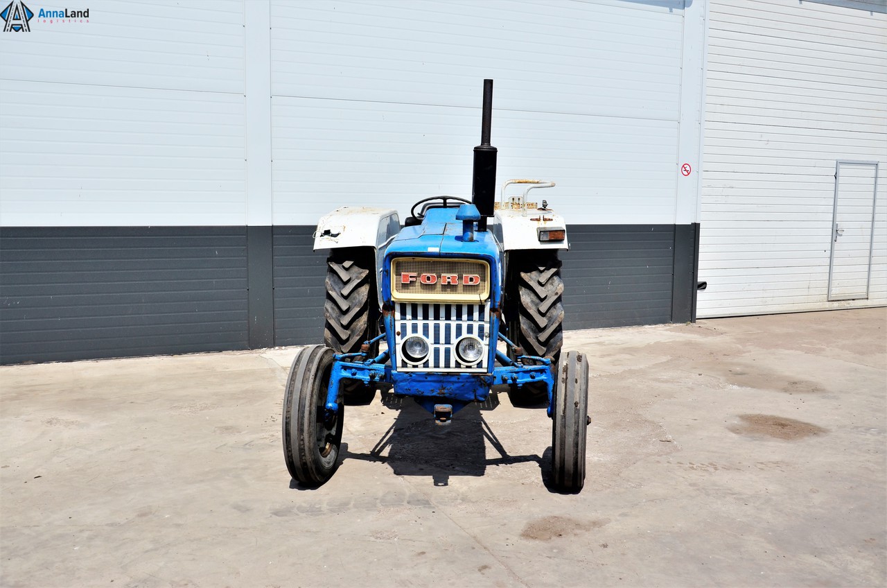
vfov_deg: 39.8
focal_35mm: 33
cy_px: 294
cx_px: 444
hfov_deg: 57.3
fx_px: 811
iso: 125
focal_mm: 22
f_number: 7.1
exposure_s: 1/1000
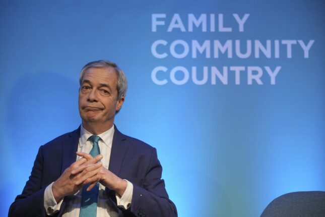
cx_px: 162
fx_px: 776
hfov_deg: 23.6
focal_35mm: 86
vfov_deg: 15.9
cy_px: 108
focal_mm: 86
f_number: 2.8
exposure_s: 1/320
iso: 1000
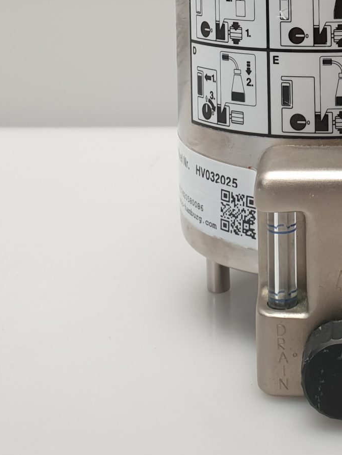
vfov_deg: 24.5
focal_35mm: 74
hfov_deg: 19.5
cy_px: -52
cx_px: 314
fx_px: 974
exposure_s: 1/50
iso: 64
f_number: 2.4
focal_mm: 4.3
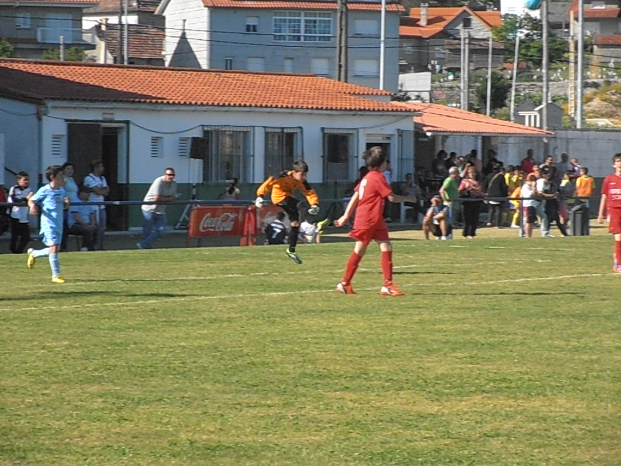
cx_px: 310
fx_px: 3552
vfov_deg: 7.5
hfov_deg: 10.0
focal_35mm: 198
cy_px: 233
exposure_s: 1/160
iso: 400
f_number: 15
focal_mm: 35.05
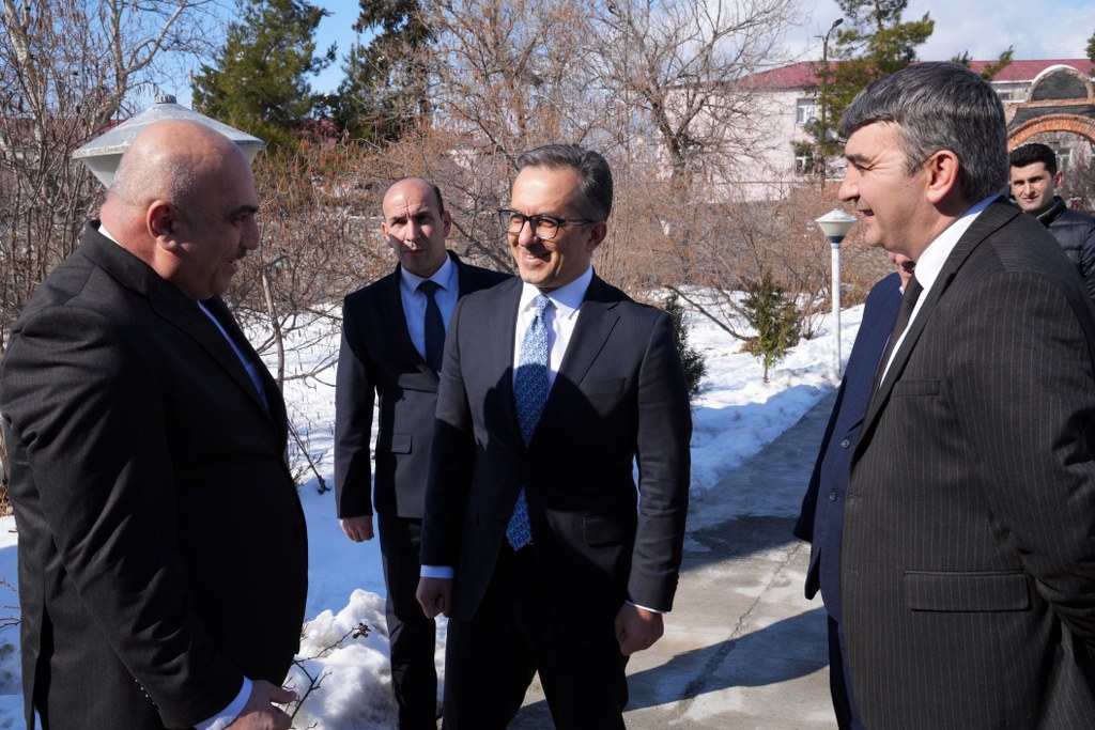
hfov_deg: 57.2
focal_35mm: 33
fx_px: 1004
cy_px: 365
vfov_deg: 40.0
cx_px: 548
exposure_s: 1/200
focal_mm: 33
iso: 160
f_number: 10
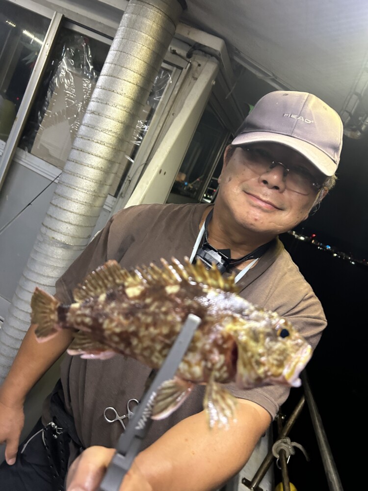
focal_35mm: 26
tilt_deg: -9.3
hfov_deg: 53.1
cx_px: 184
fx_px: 369
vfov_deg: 67.3
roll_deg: -25.2
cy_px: 246
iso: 640
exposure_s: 1/30
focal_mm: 5.7
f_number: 1.5
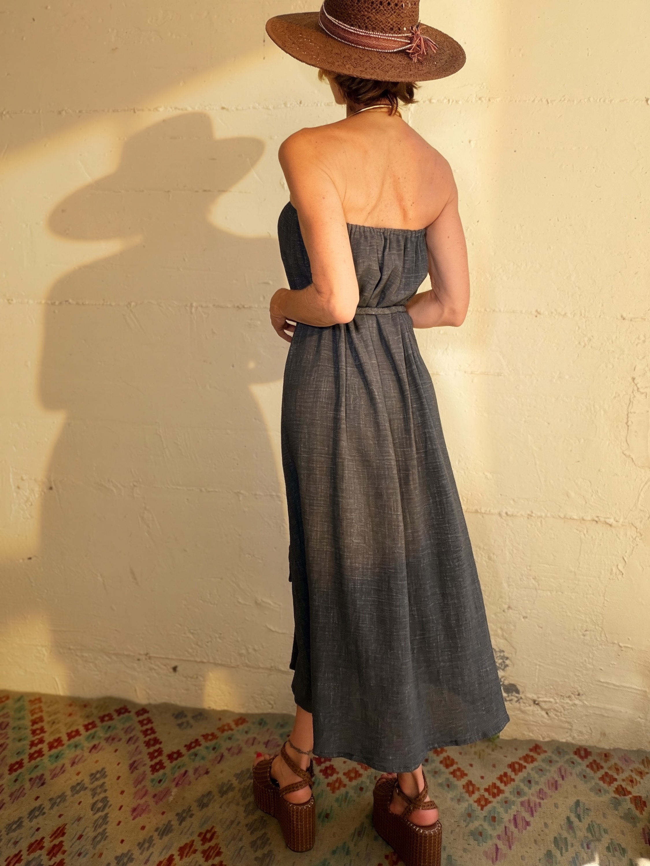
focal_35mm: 30
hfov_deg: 46.8
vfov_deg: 60.0
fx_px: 751
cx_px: 325
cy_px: 433
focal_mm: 2.71
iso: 25
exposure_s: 1/362
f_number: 1.9
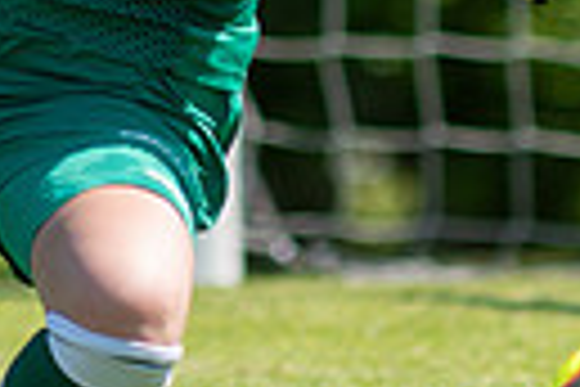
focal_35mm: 2016
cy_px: -295
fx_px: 32477
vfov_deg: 0.7
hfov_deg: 1.0
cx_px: 279
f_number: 3.2
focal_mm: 300
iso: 140
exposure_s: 1/1600
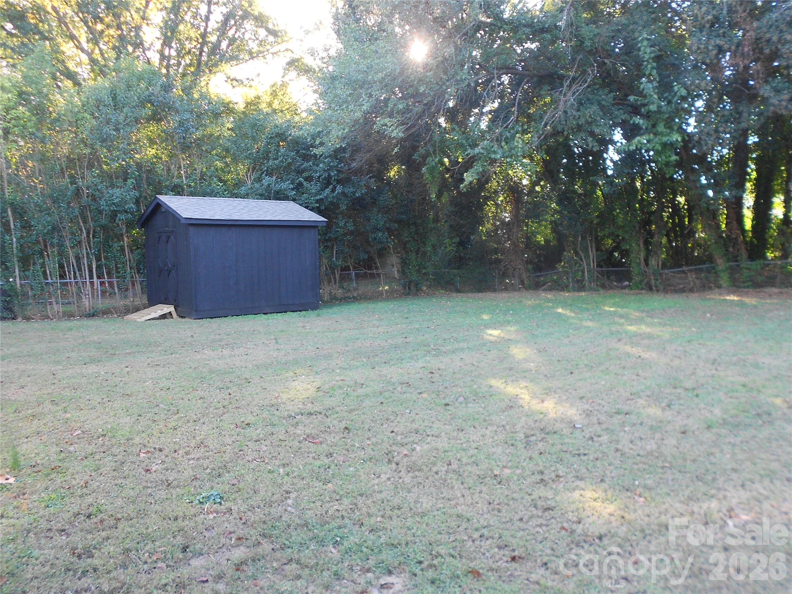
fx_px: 595
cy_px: 297
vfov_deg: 53.1
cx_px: 396
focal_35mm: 26
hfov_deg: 67.3
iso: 125
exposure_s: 1/30
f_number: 3.2
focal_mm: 4.6
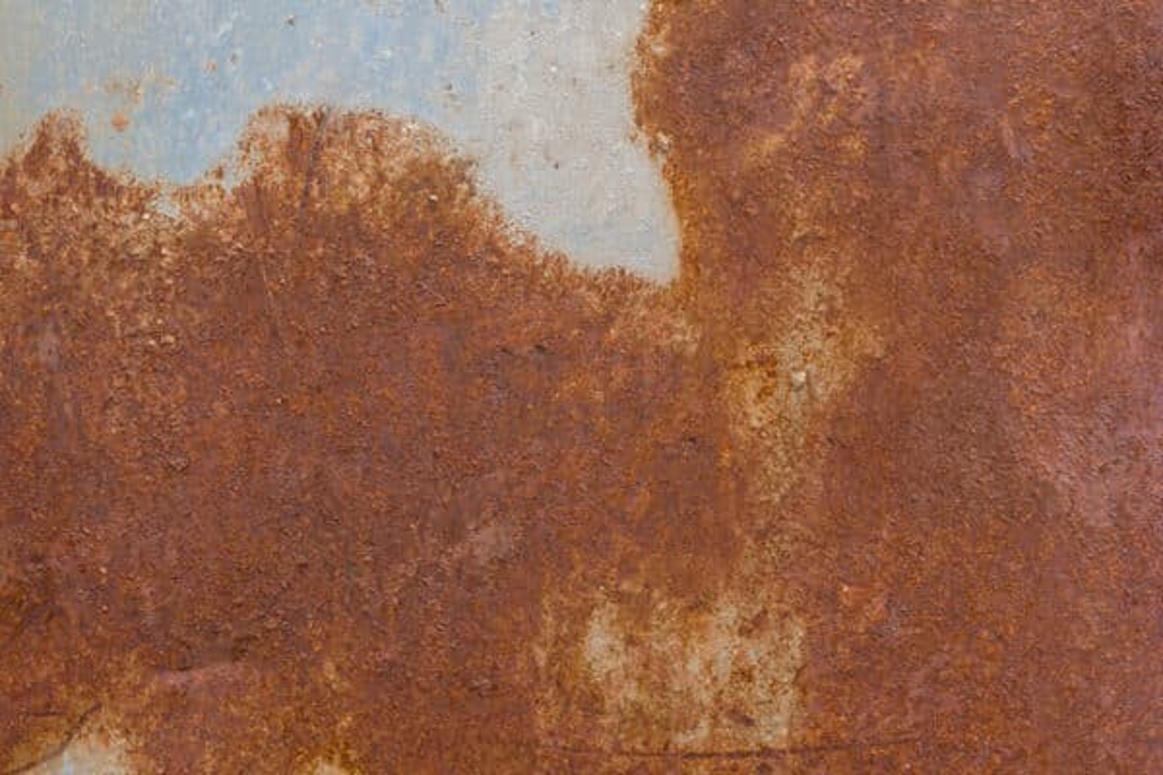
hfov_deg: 39.6
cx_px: 582
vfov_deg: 27.0
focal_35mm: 50
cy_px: 388
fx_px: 1615
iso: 200
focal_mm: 50
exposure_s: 1/125
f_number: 5
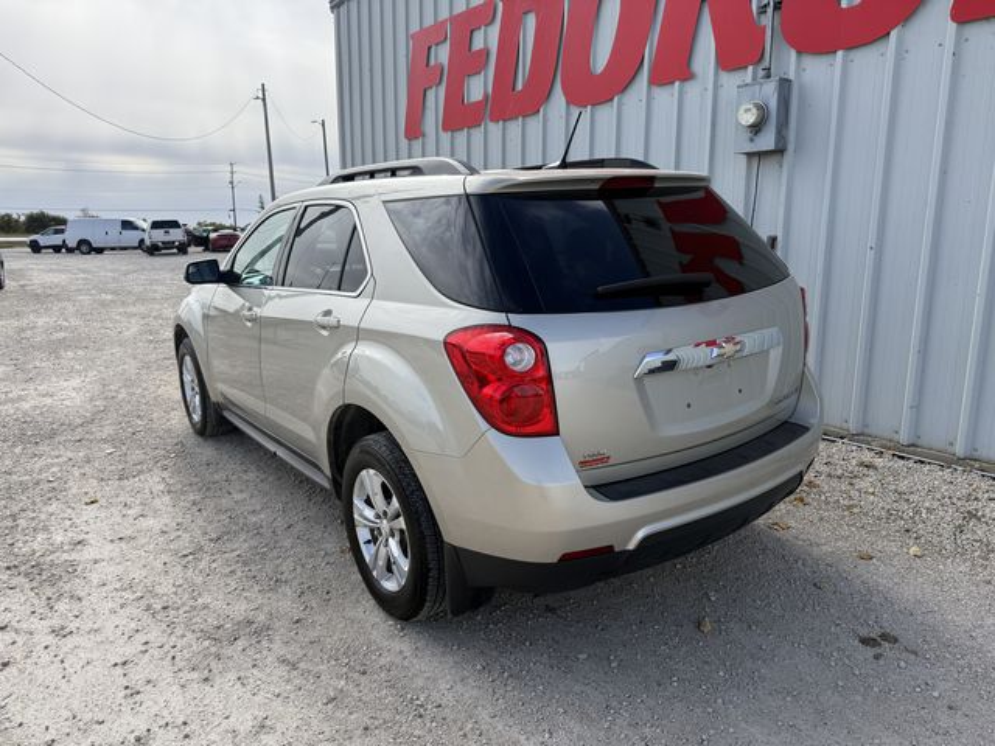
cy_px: 373
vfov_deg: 56.8
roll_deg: -0.3
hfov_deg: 71.6
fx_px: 690
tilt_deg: -12.0
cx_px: 498
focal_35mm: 24
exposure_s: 1/3425
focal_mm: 6.76
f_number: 1.78
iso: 100
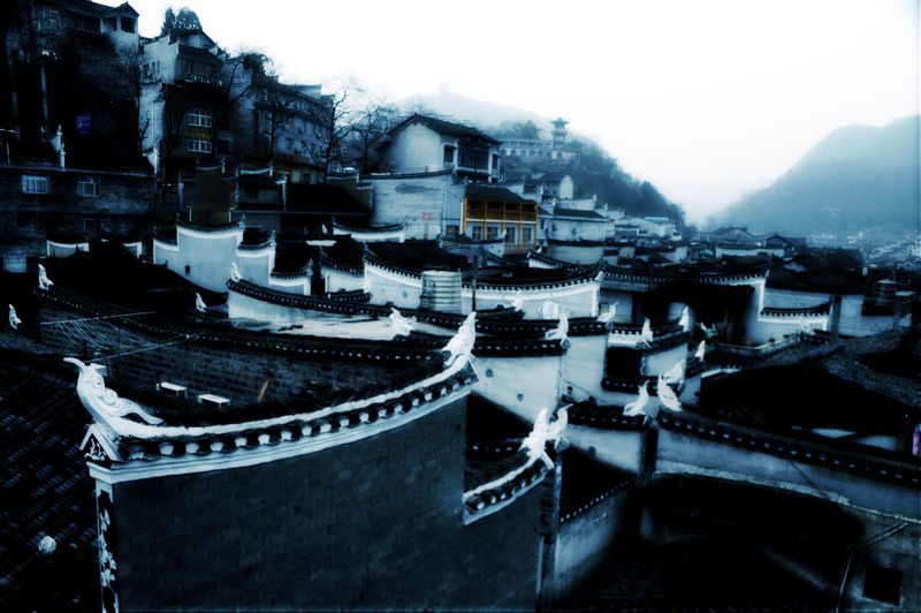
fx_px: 818
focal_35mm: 32
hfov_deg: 58.8
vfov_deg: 41.0
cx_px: 460
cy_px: 306
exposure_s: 1/500
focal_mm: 32
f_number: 8
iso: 1600
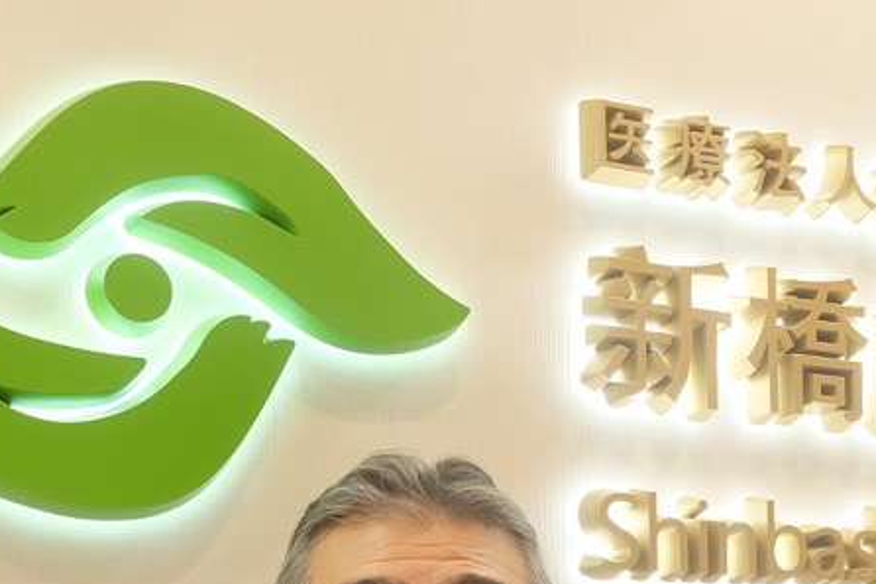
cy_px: 771
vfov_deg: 16.5
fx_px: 1897
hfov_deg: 25.6
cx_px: 687
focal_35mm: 78
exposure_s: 1/42
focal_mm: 19.2
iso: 400
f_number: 4.5
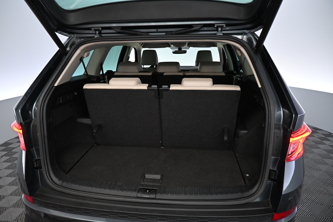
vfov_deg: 53.1
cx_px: 166
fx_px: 222
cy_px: 111
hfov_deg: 73.7
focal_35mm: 24
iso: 2500
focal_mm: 16
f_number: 3.5
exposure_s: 1/125
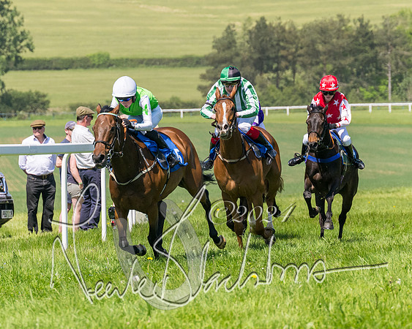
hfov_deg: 6.2
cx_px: 226
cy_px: 152
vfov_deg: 4.9
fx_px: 3821
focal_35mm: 314
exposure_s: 1/3200
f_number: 5
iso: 400
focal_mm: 140
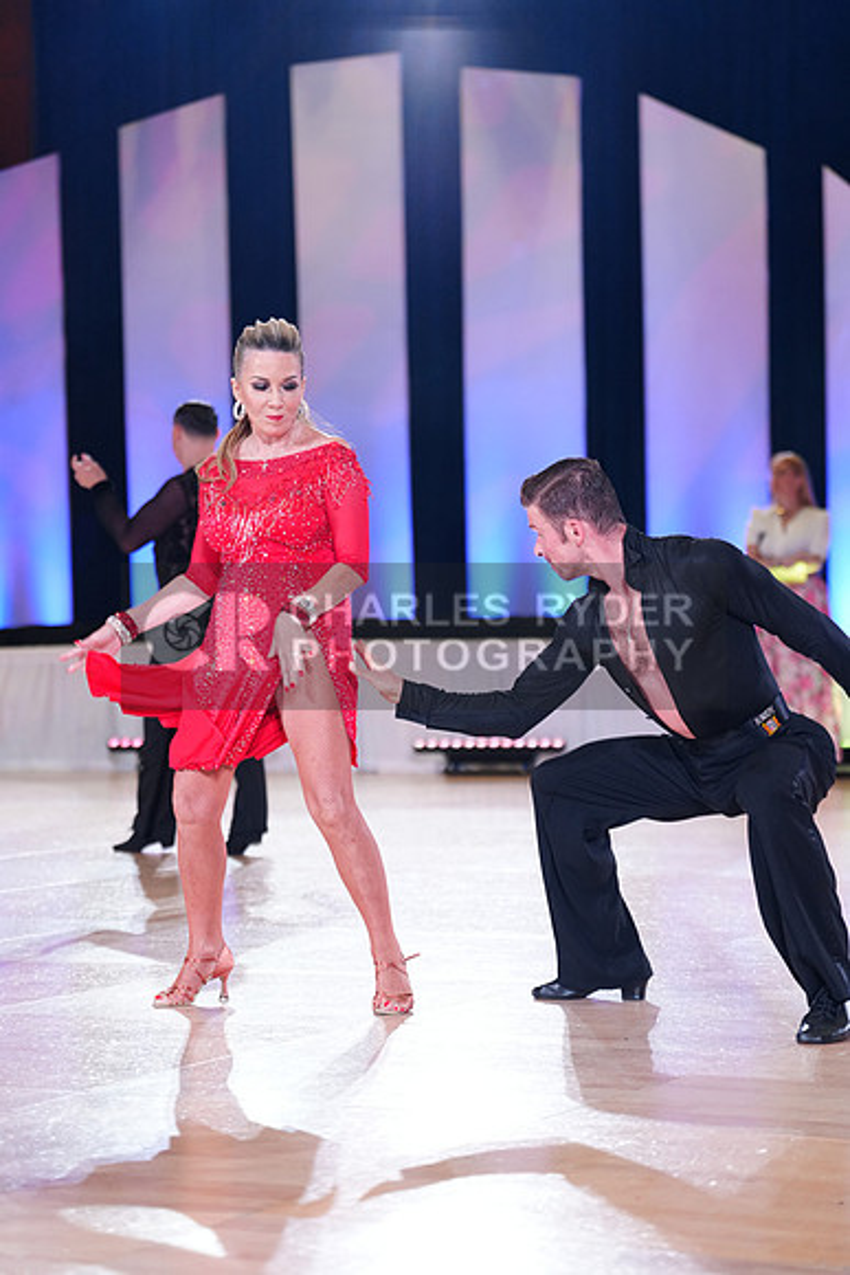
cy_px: 638
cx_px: 425
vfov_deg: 22.1
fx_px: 3256
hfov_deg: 14.9
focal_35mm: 92
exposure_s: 1/400
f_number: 2.8
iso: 2000
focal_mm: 92
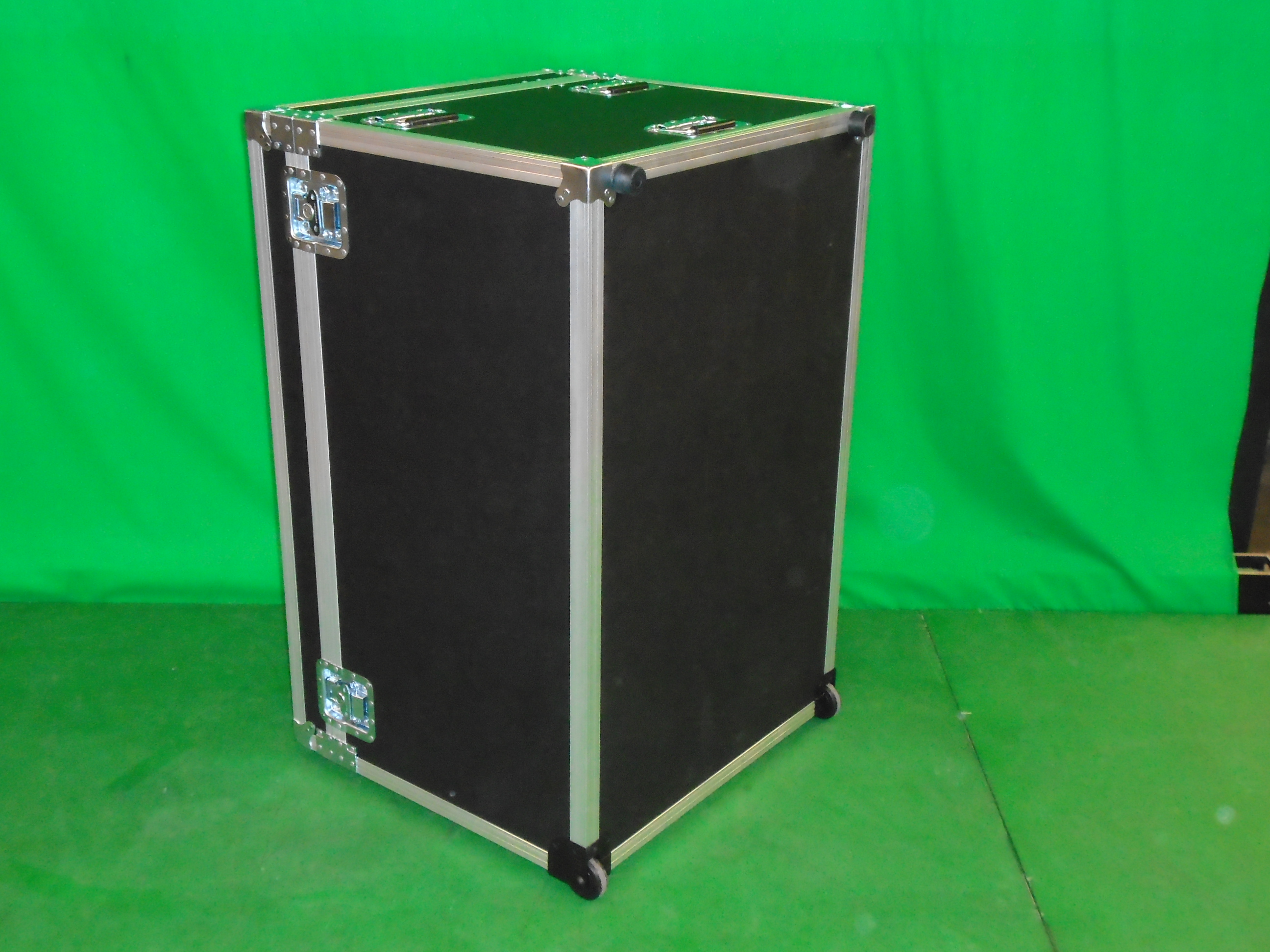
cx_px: 635
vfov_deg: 34.3
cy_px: 476
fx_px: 1541
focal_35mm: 42
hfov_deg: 44.8
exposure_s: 1/50
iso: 800
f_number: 4.1
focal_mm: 7.4
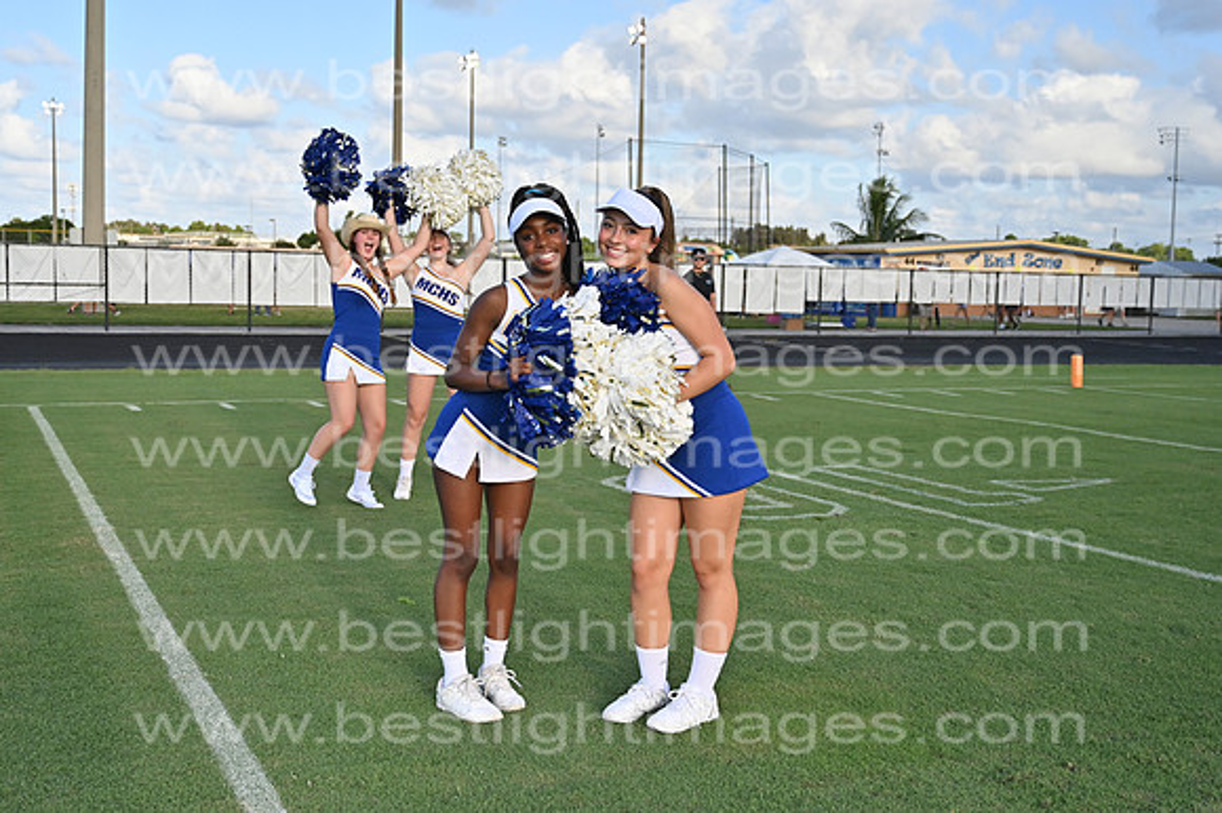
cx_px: 611
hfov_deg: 48.5
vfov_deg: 33.4
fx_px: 1357
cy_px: 406
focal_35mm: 40
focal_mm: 40
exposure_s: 1/8000
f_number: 4
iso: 1000
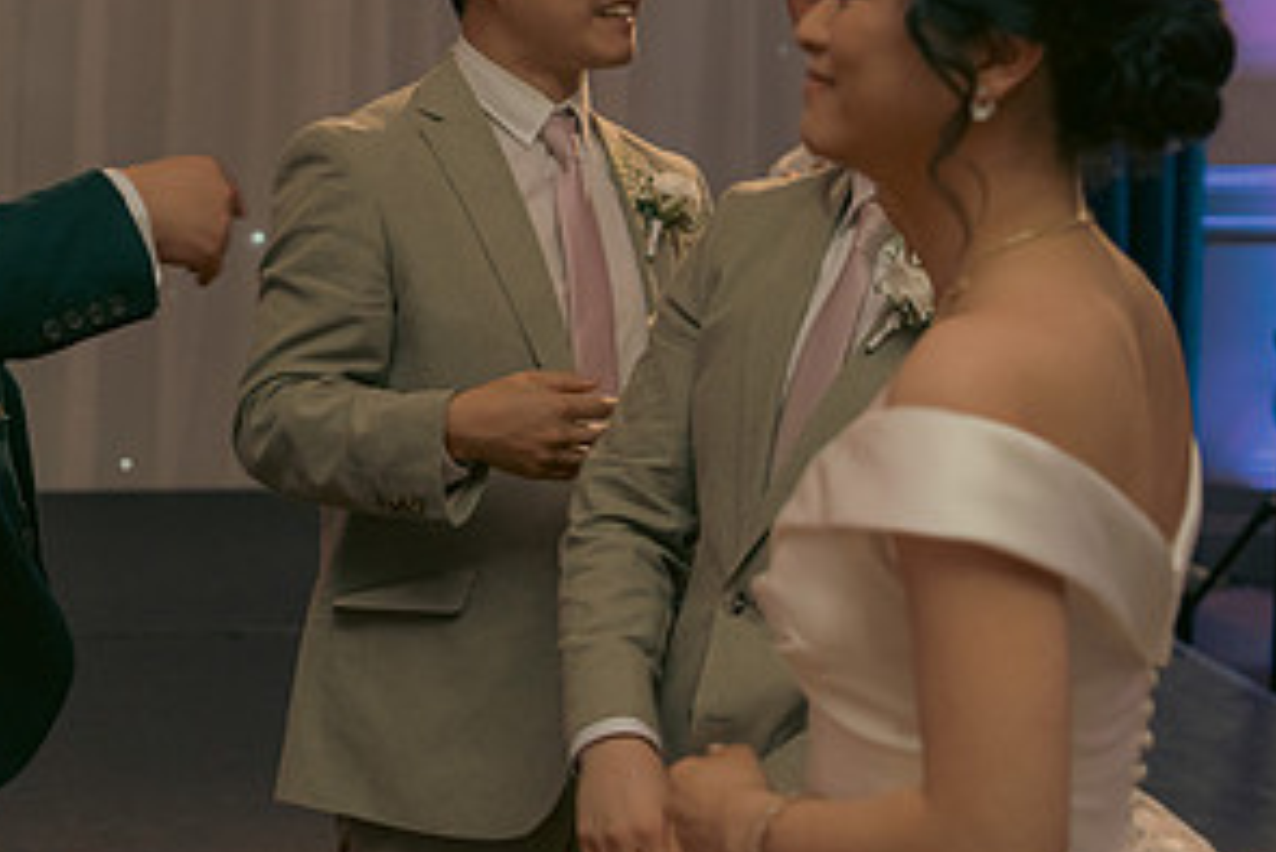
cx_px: 359
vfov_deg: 12.2
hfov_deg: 18.2
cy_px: 335
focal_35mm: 112
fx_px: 3972
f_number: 3.5
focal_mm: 57
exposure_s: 1/160
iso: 2500
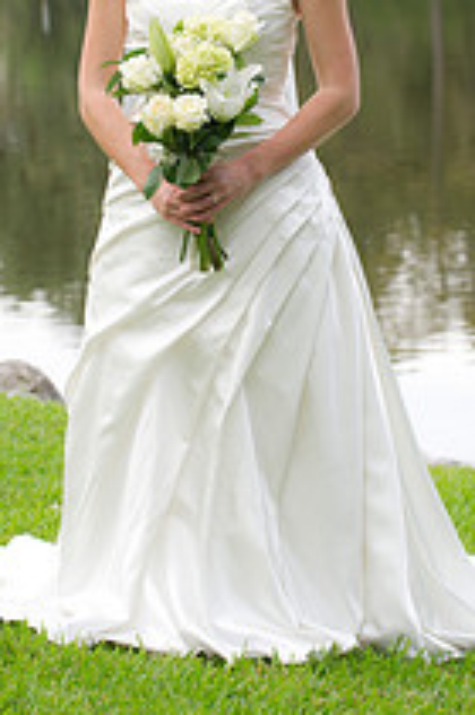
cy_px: 166
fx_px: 3812
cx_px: 229
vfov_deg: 10.7
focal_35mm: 192
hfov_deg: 7.1
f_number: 4.5
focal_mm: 90
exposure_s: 1/200
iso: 320
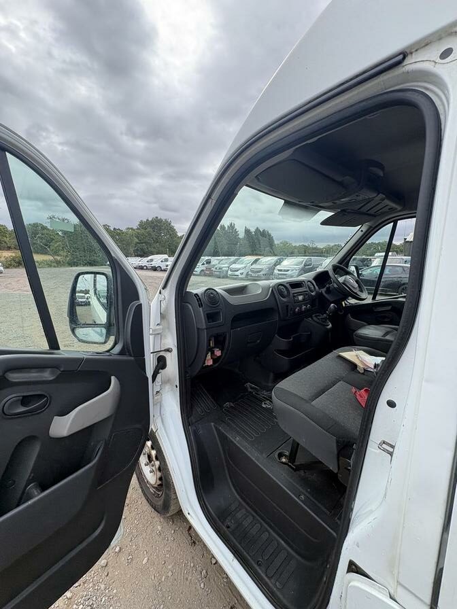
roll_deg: +1.1
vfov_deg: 102.1
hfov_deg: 85.7
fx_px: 246
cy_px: 304
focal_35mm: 14
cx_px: 228
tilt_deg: -4.5
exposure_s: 1/453
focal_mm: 2.22
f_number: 2.2
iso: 40
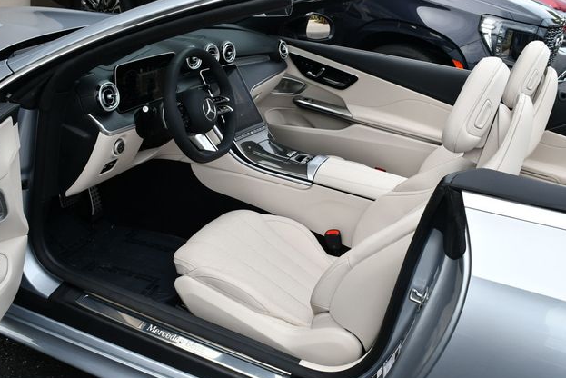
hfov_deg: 51.9
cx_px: 277
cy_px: 192
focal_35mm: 37
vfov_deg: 36.0
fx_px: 582
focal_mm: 18
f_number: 7.1
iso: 200
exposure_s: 1/250
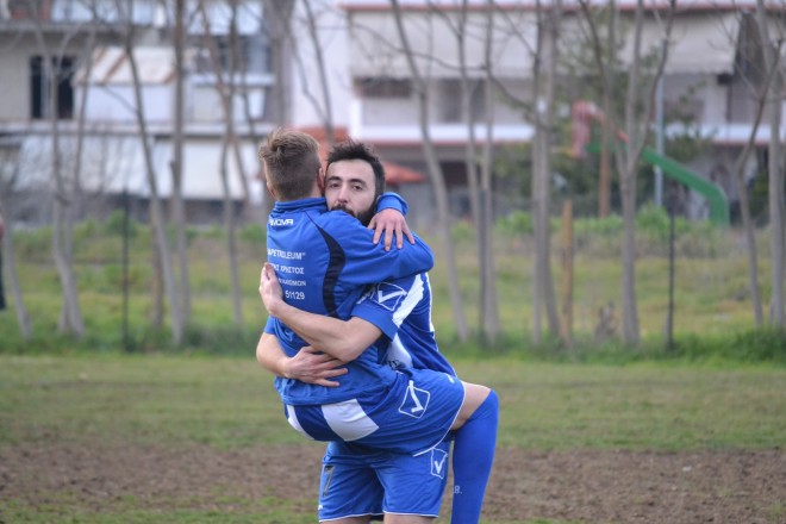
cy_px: 262
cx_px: 393
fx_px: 6549
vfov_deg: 4.6
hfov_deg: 6.9
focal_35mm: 300
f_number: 5.6
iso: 2500
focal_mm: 200
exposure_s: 1/500
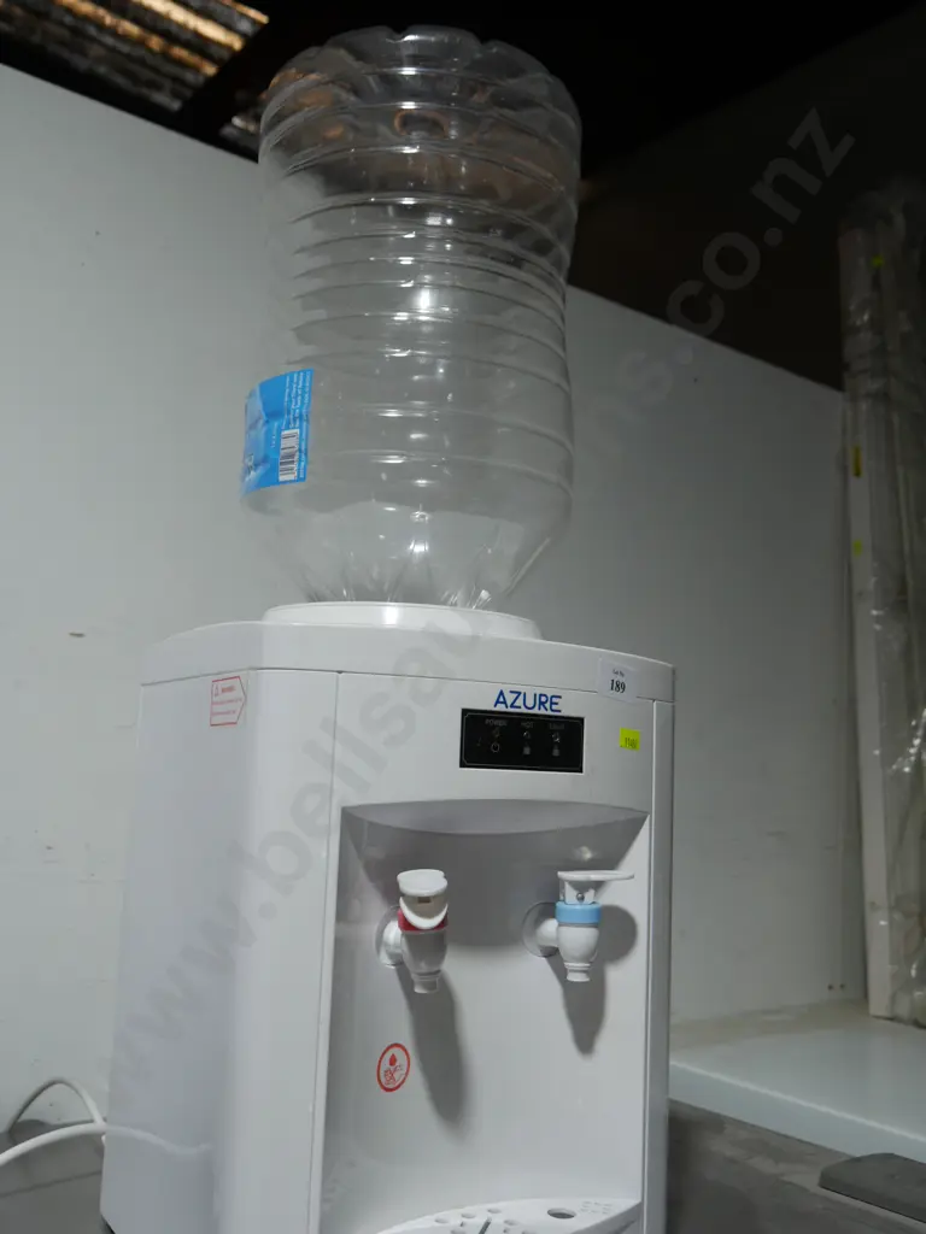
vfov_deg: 56.8
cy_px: 617
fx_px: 1141
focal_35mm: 32
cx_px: 463
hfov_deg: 44.2
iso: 200
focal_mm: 16
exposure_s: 1/125
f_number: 4.5
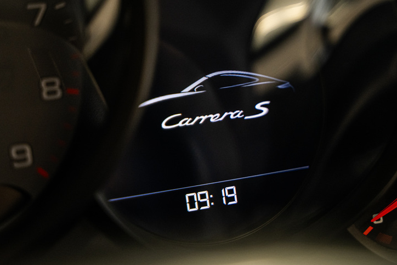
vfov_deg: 12.9
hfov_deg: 19.3
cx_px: 216
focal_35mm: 106
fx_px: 1169
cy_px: 105
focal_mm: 75
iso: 1600
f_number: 2.8
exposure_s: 1/125
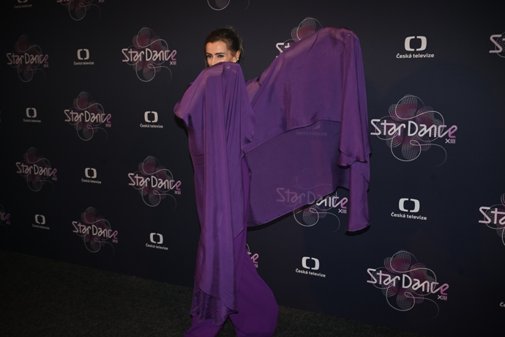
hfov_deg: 50.7
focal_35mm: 38
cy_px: 168
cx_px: 252
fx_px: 533
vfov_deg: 35.1
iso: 800
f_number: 5.6
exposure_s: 1/125
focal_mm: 38
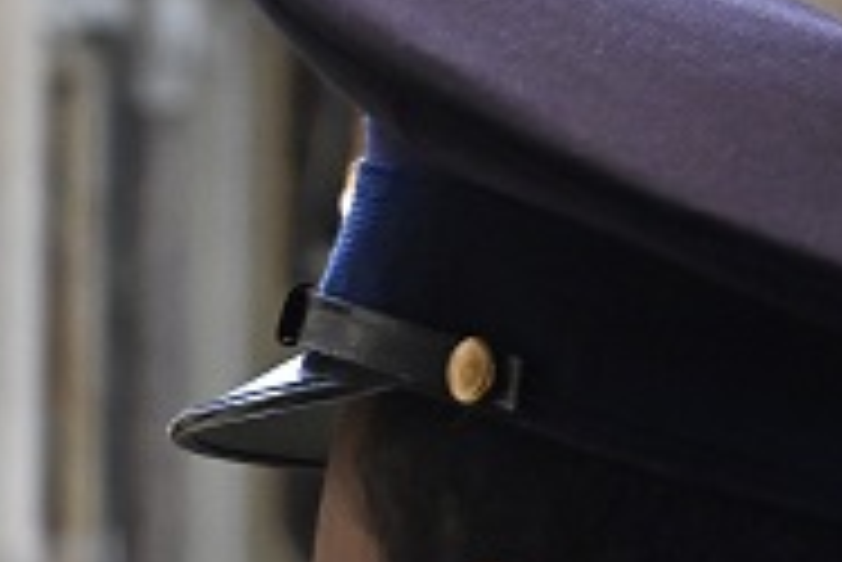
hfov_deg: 9.1
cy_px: 1133
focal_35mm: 219
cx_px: -437
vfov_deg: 6.1
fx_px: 5126
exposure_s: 1/60
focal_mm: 40
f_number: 4.5
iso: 3200
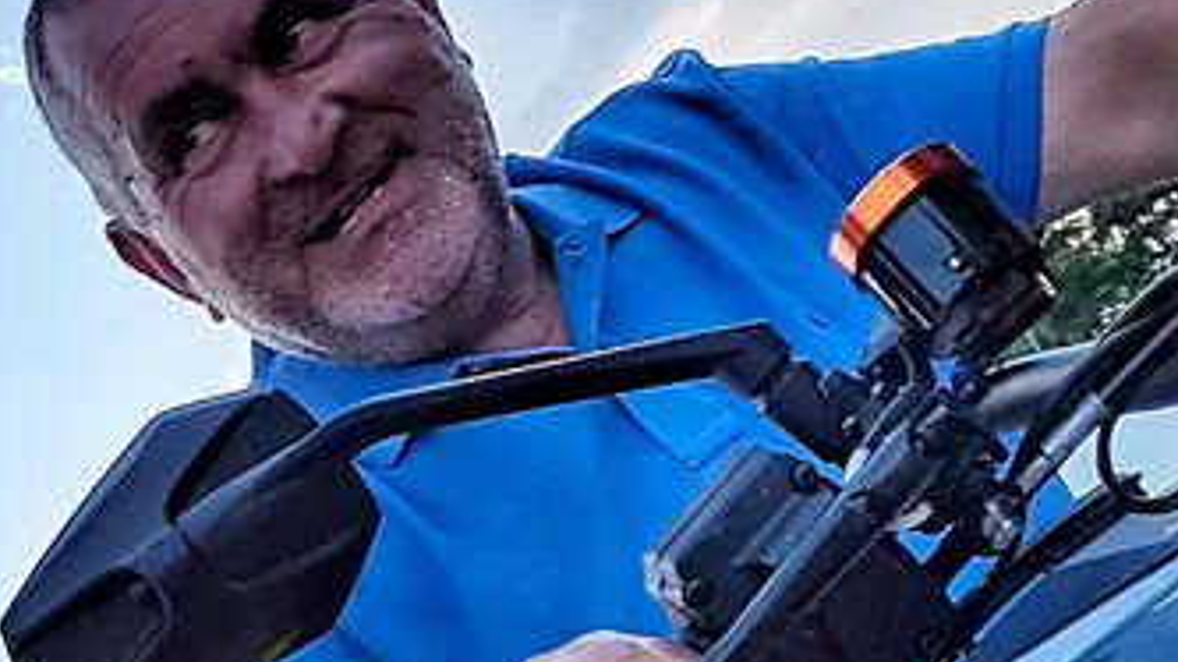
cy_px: 1175
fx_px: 3185
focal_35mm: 102
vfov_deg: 11.1
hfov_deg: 20.7
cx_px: 248
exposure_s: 1/501
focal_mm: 4.2
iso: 40
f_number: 1.7
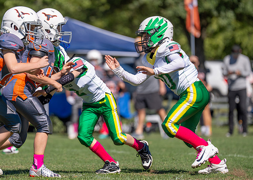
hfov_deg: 6.4
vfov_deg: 4.6
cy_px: 94
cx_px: 72
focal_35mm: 313
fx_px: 2249
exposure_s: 1/4000
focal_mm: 200
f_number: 2.8
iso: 160
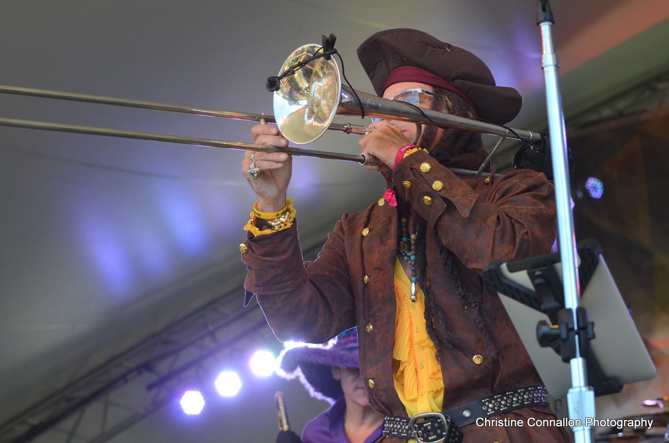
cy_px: 222
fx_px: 2643
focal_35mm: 142
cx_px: 334
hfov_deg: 14.4
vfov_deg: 9.6
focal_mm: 95
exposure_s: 1/1000
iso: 800
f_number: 4.5
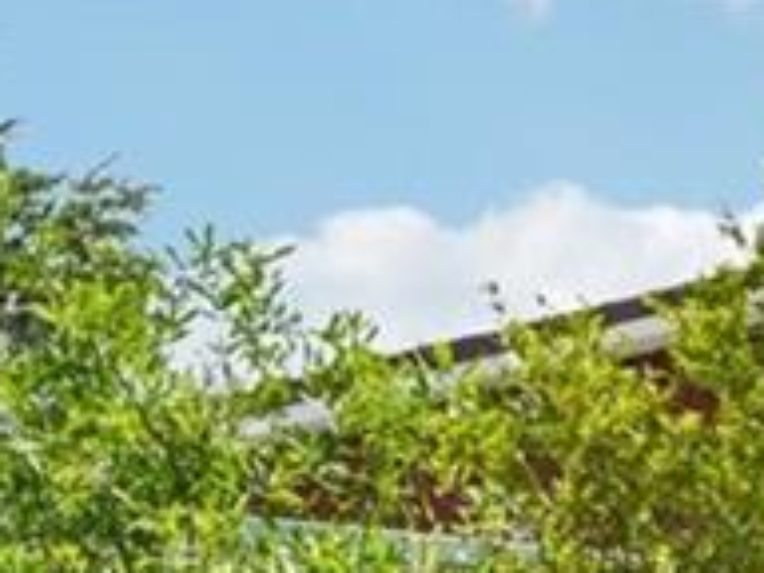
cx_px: 1385
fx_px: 2648
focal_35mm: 120
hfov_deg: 14.4
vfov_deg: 11.3
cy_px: 1090
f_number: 8
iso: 100
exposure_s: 1/250
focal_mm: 10
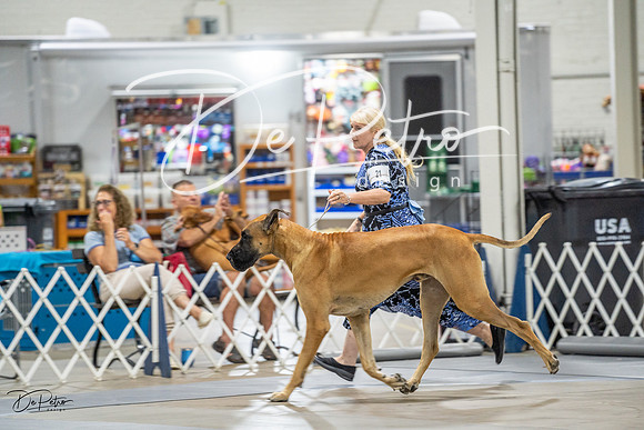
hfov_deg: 11.0
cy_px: 215
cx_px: 322
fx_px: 3346
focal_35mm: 187
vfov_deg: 7.3
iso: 2500
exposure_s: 1/200
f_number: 2.8
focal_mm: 187
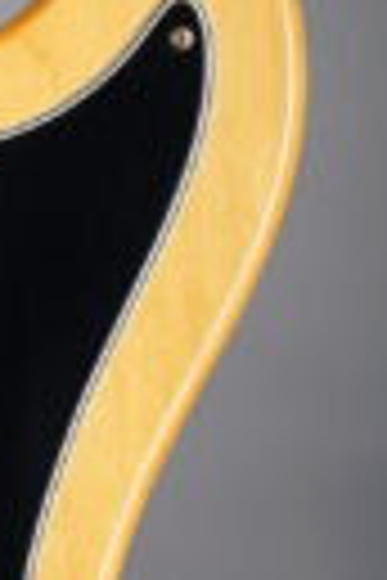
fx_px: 5047
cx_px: -430
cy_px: 787
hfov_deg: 4.3
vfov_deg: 6.5
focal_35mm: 313
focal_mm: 70
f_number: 7.1
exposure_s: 1/160
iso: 160
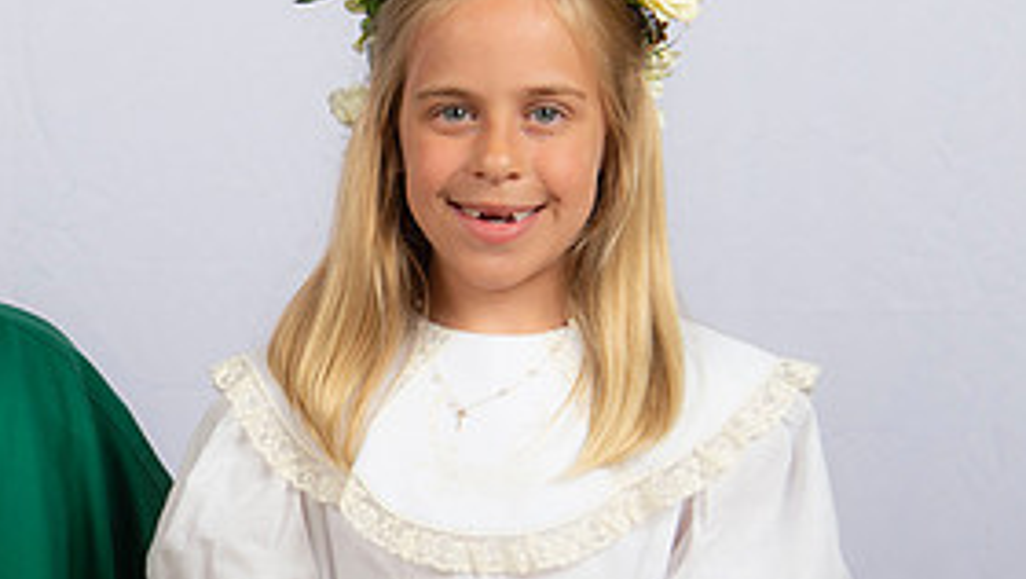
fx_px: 2832
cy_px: 495
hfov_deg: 20.0
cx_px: 26
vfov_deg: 11.6
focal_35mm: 104
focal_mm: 48
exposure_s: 1/200
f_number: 8
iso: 320
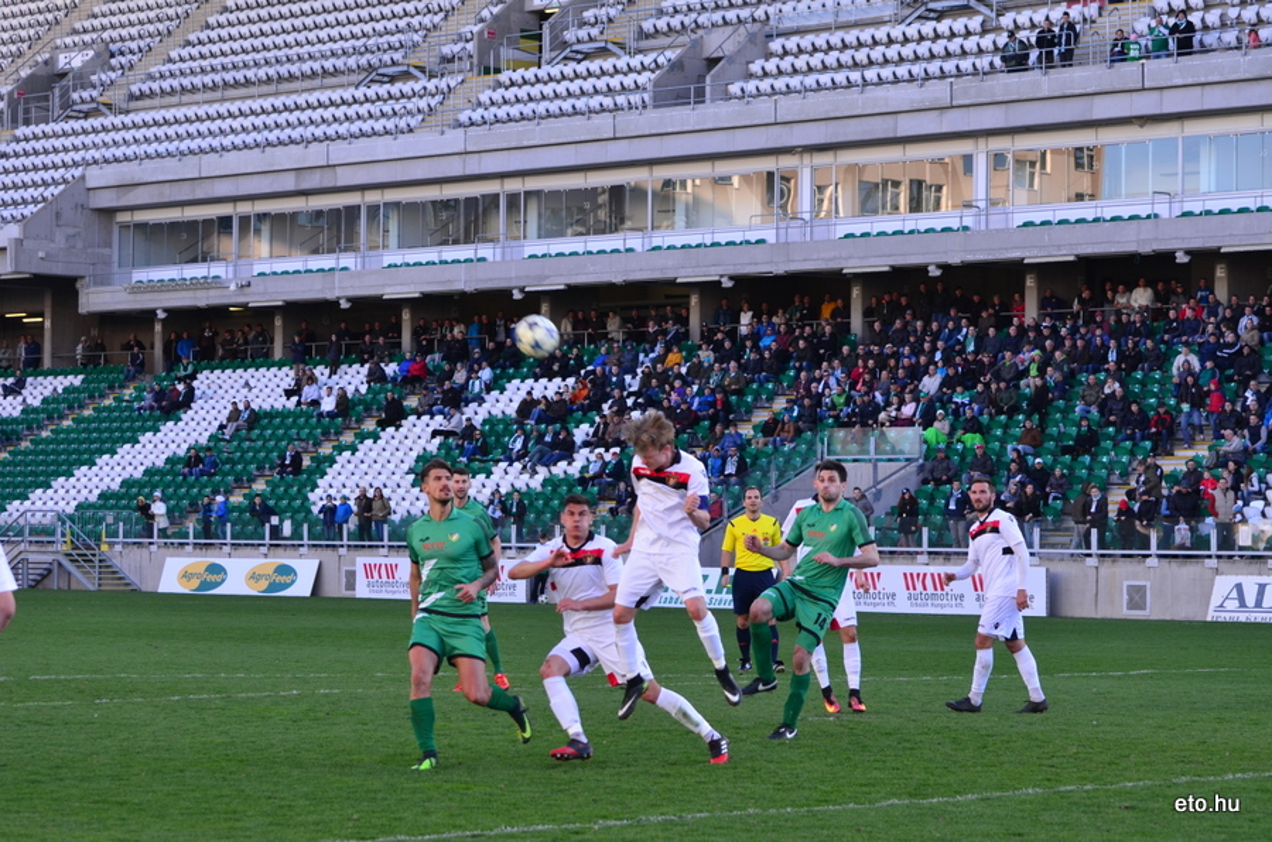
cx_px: 636
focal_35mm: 105
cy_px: 421
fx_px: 3702
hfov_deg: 19.5
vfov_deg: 13.0
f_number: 5
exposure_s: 1/400
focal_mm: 70
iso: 400
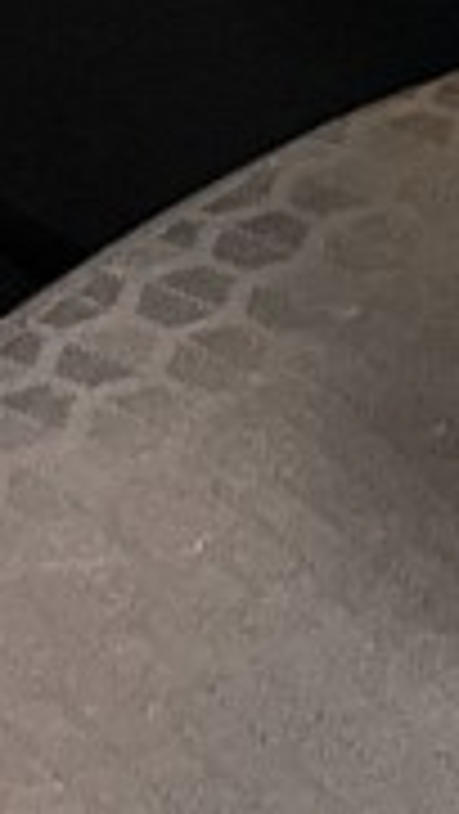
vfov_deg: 7.9
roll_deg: +0.2
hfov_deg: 4.9
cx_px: 495
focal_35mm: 250
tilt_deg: -27.2
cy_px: -1273
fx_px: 5402
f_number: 1.6
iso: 500
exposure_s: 1/25
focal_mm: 5.1
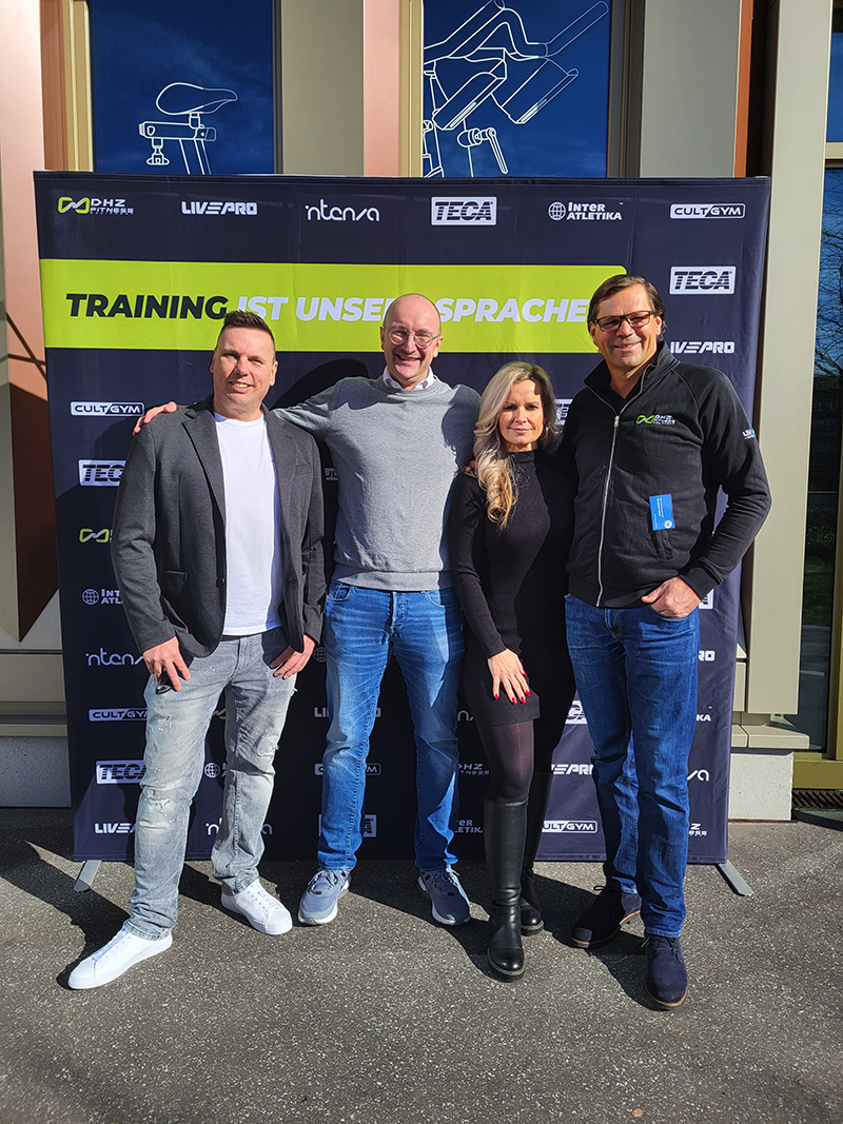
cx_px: 422
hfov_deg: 53.1
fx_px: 844
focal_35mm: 26
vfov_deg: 67.3
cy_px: 562
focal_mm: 5.4
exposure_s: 1/2679
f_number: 1.8
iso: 40
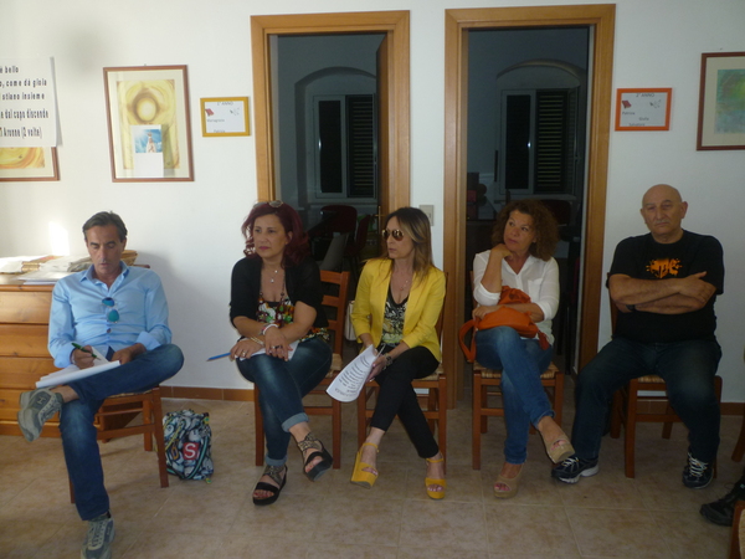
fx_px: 624
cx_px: 372
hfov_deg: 61.7
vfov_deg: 48.2
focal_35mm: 29
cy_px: 280
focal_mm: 5.2
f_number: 3.3
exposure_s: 1/30
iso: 125
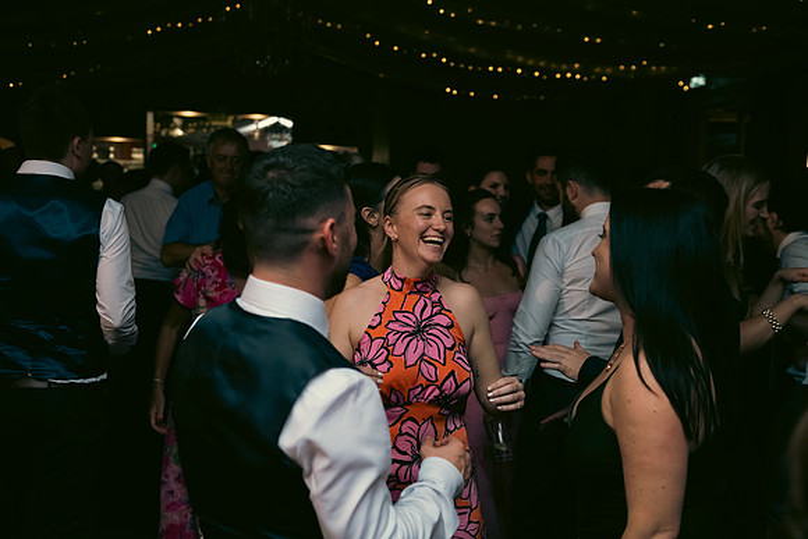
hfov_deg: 50.7
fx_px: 853
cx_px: 404
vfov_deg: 35.1
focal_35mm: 38
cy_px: 270
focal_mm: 38
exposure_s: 1/160
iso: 800
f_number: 3.5
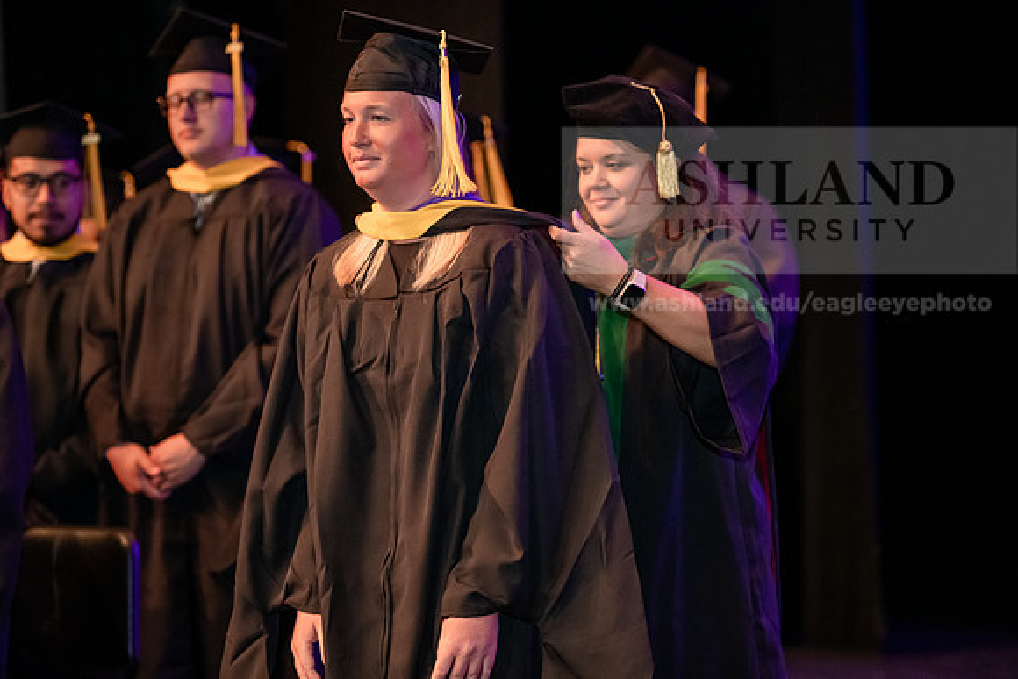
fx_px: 3281
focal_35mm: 116
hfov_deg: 17.6
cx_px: 509
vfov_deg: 11.8
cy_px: 340
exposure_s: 1/200
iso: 3200
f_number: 3.2
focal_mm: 116
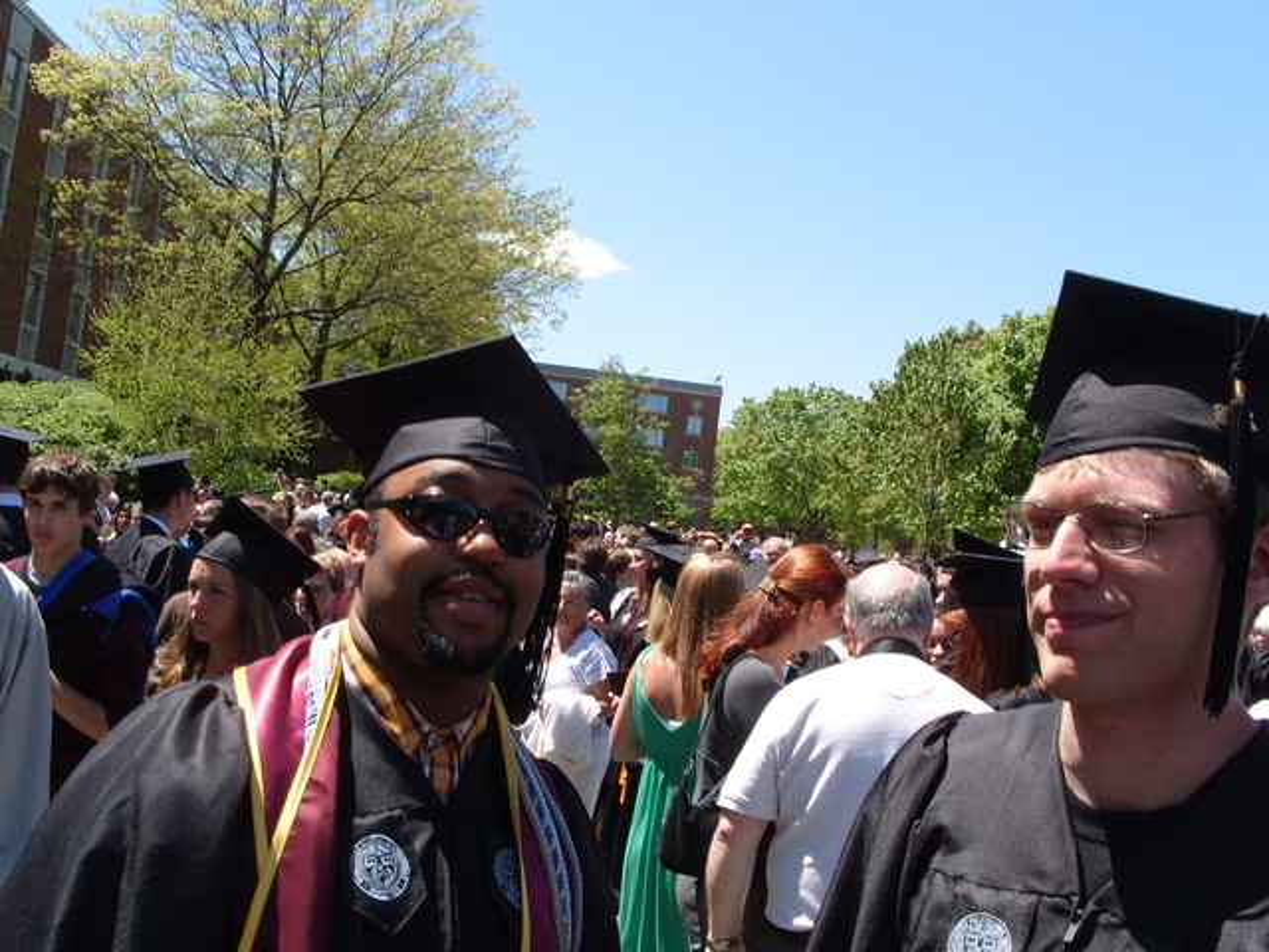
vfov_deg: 40.7
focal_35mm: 35
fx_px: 1283
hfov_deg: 52.6
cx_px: 634
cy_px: 476
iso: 80
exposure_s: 1/350
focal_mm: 7.8
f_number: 6.3
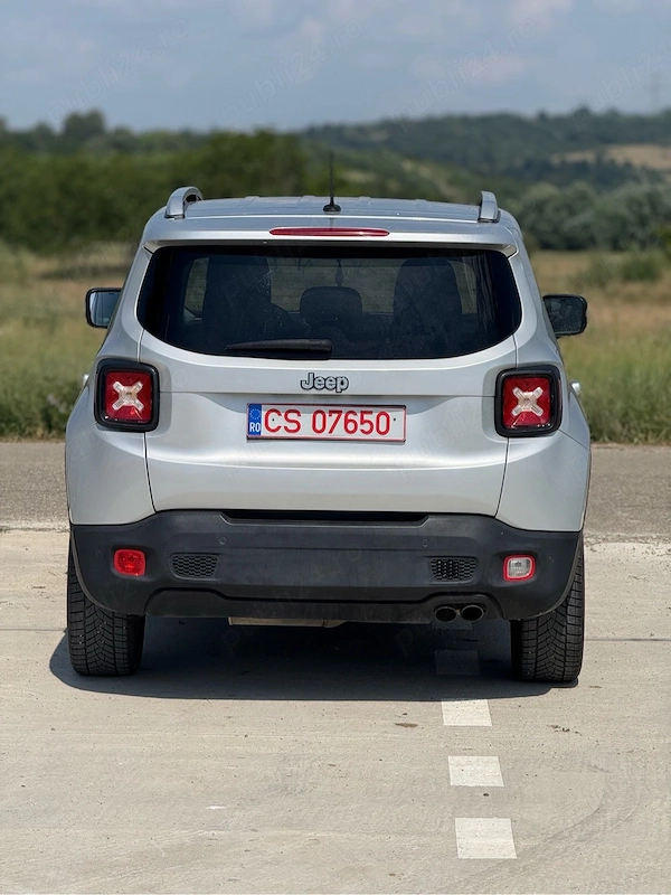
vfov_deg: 16.4
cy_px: 448
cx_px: 336
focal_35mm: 120
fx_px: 3101
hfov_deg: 12.3
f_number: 2.8
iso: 64
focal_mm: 15.66
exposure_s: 1/3344
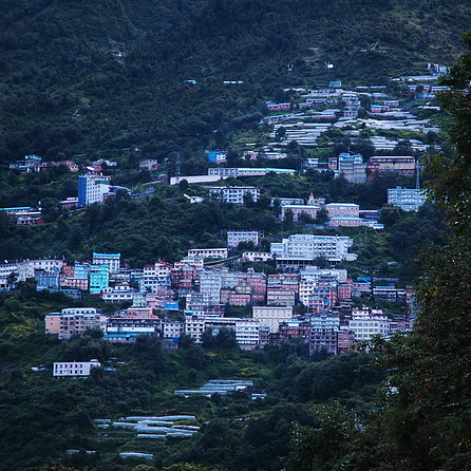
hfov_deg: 12.5
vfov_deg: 12.5
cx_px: 270
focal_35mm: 140
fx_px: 2155
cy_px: 235
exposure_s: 1/250
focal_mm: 70
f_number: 5
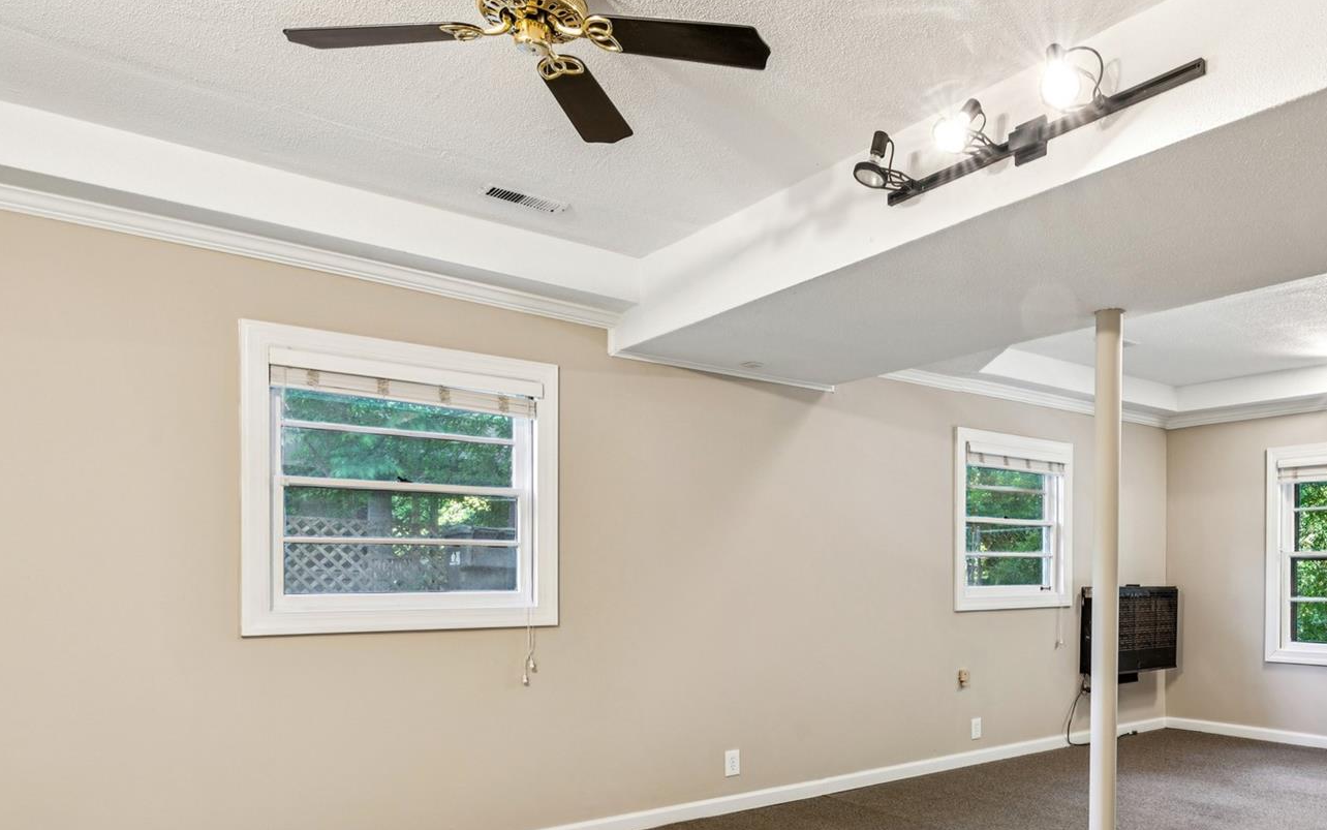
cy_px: 611
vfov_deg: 45.4
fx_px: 958
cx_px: 987
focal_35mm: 26
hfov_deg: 65.4
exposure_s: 2
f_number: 11
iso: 100
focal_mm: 16.3
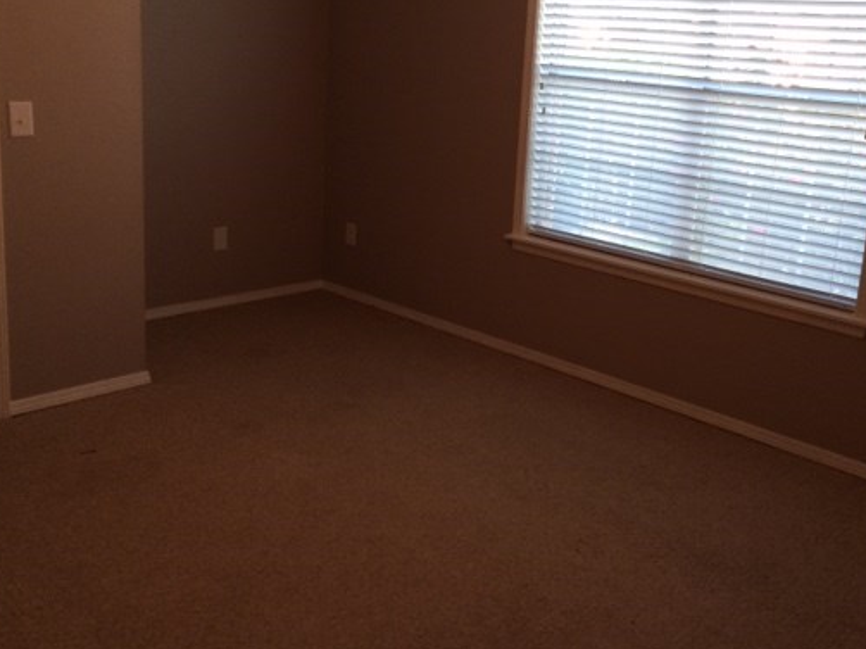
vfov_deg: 38.4
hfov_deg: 50.0
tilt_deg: -11.8
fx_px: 925
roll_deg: -2.8
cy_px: 245
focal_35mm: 37
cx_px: 499
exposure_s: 1/30
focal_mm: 4.15
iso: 64
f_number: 2.2
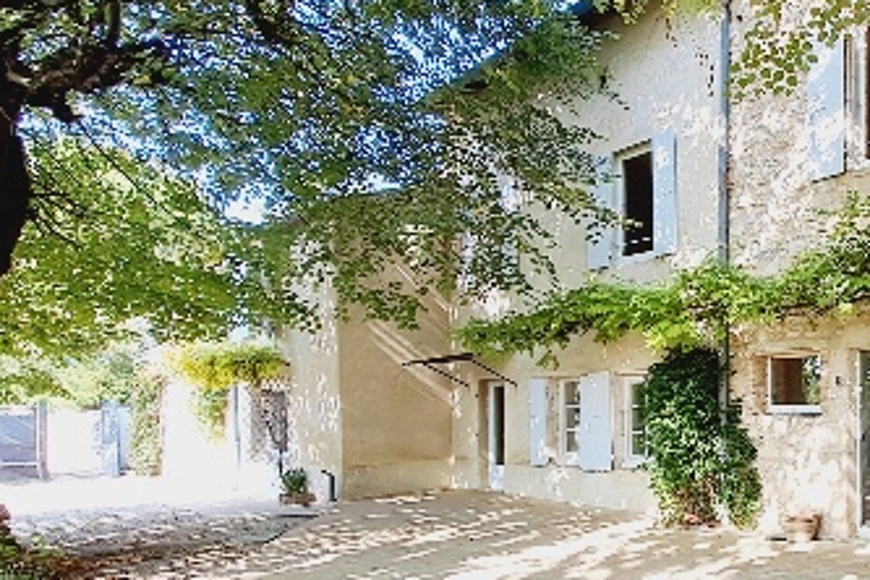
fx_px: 628
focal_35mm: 26
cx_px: 765
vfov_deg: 48.0
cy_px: 421
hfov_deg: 60.1
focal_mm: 1.42
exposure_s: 1/245
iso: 40
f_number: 2.2
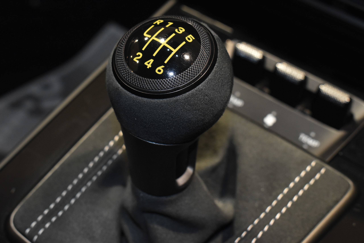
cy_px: 122
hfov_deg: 31.9
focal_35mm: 63
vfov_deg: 21.6
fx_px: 637
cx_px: 182
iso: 2000
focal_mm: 42
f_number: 8
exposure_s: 1/60
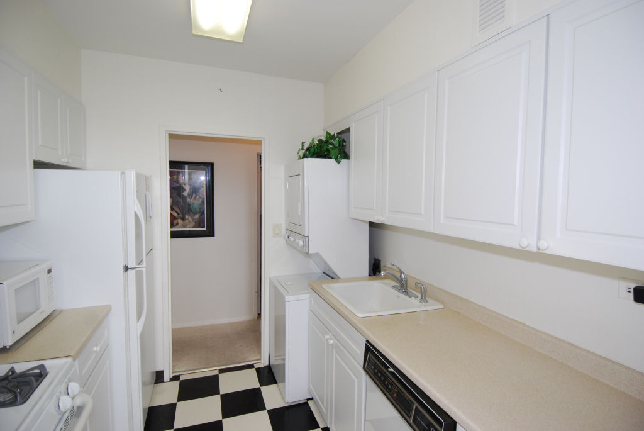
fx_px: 322
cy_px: 216
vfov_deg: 67.5
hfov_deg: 89.9
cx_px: 322
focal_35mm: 18
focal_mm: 12
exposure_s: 1/80
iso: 200
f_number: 4.5
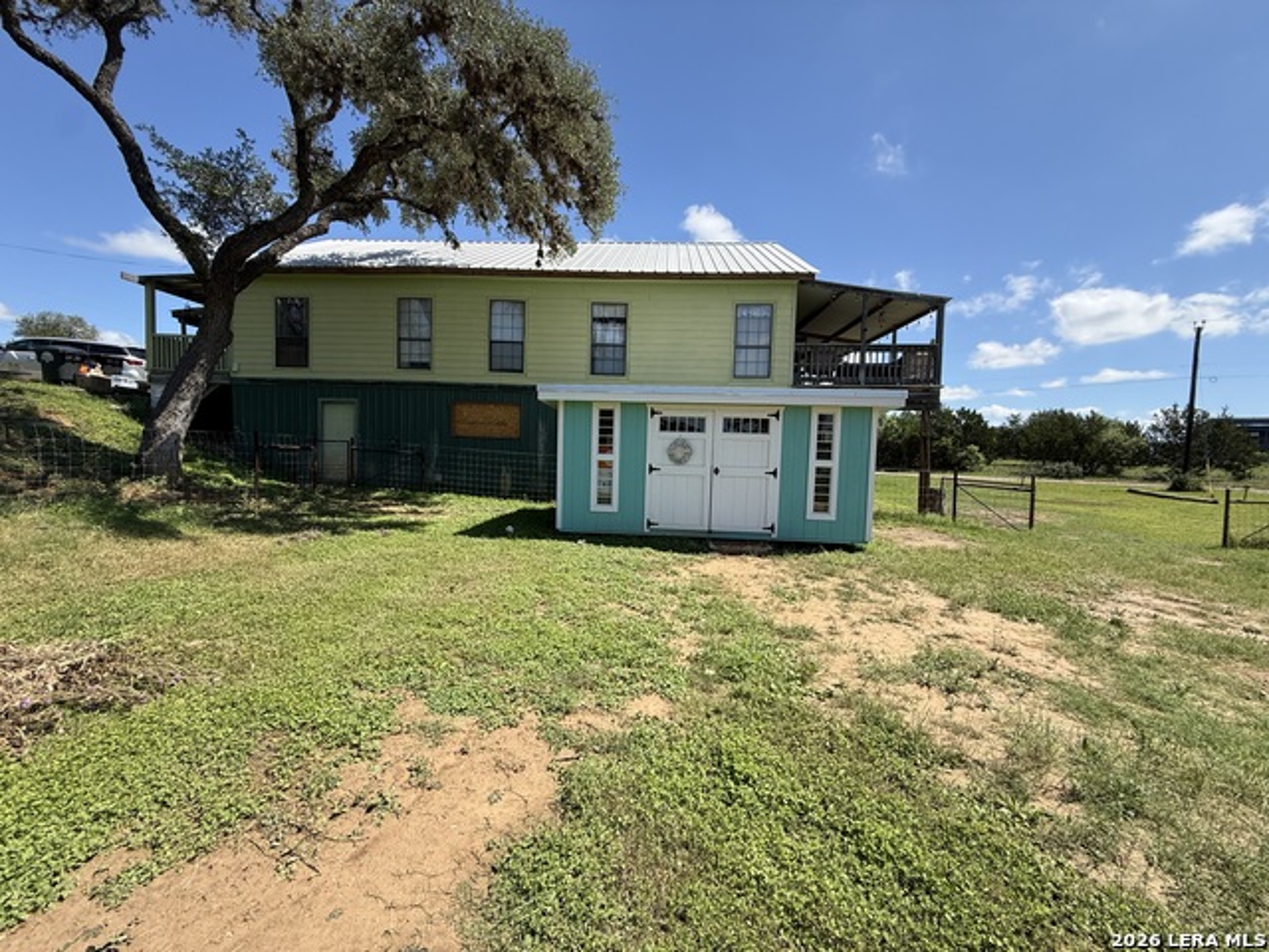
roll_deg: -1.1
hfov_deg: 102.1
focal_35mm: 14
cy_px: 476
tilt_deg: -1.1
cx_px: 634
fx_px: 513
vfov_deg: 85.7
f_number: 2.2
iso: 50
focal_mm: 2.22
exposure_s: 1/1259
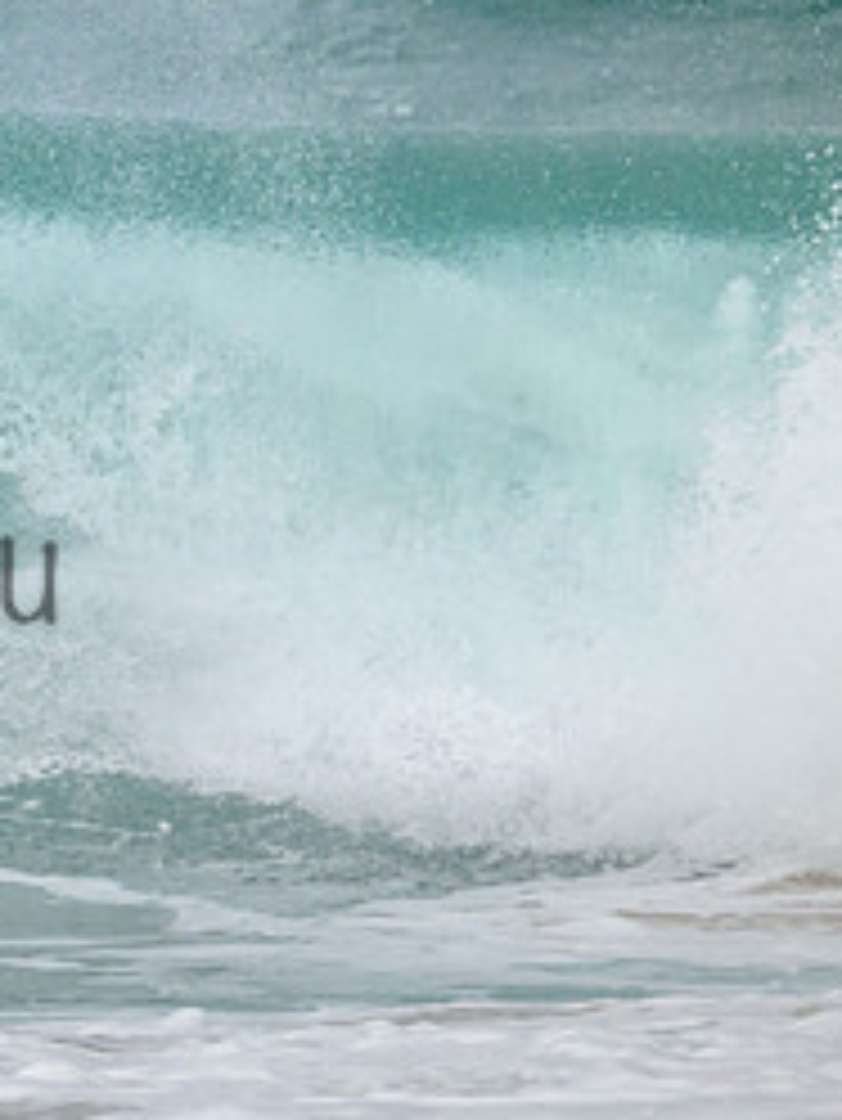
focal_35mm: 1790
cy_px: 520
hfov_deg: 0.8
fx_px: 58004
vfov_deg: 1.1
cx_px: -419
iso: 1250
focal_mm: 800
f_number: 11
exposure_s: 1/2000
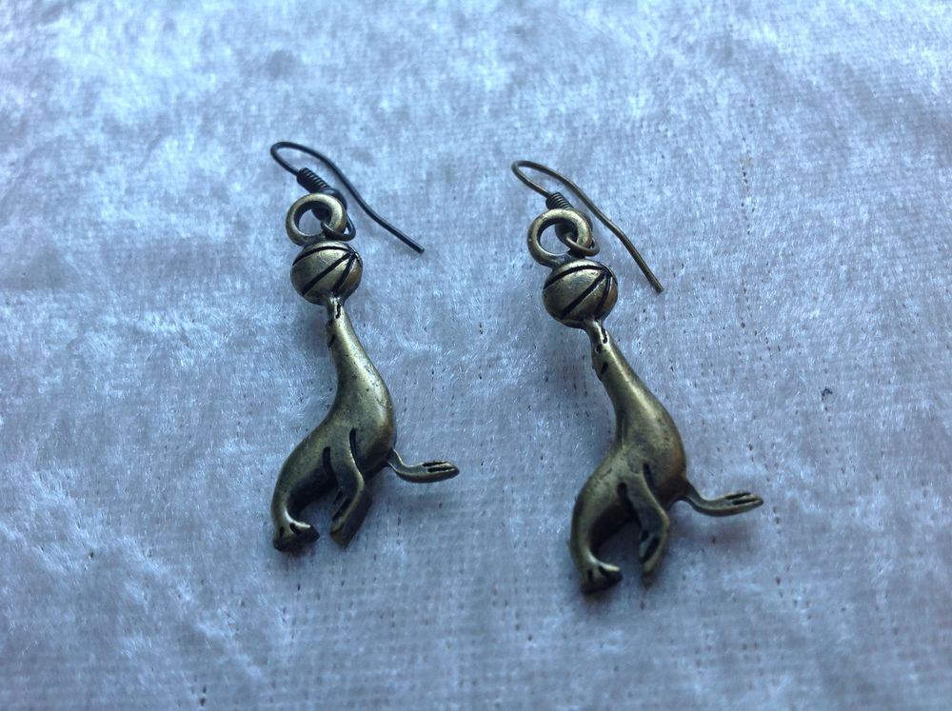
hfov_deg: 52.7
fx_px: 961
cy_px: 356
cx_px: 476
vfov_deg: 40.6
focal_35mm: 35
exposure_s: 1/60
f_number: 2.4
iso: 64
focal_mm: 4.28
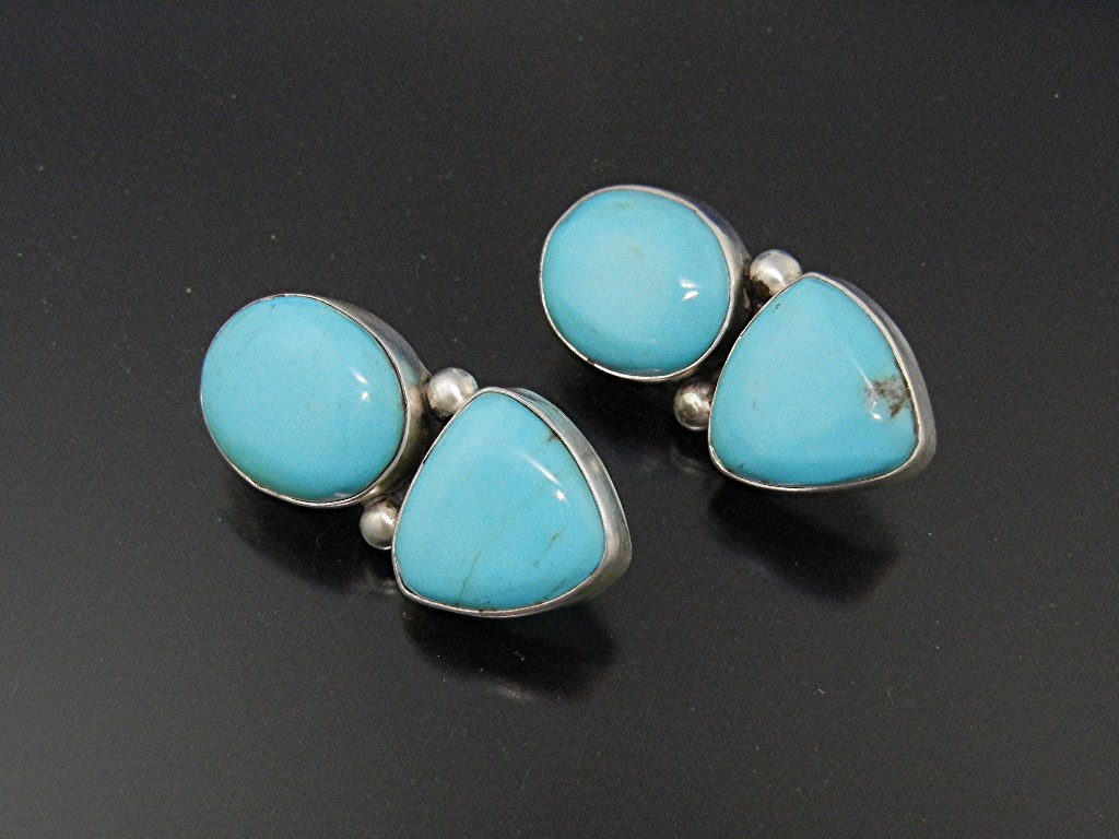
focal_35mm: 59
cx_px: 560
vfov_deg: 24.8
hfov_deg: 32.7
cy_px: 420
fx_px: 1907
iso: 800
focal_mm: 10.6
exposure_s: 1/30
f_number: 8
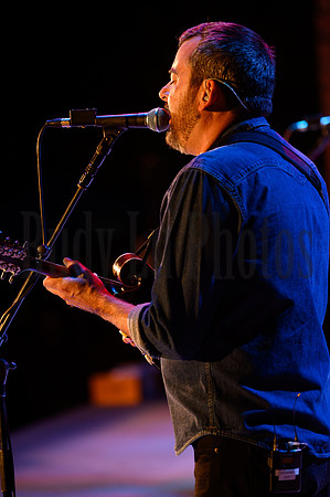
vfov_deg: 15.2
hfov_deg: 10.1
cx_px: 165
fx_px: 1860
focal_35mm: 135
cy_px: 248
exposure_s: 1/125
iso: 1600
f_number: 2.8
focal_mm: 135
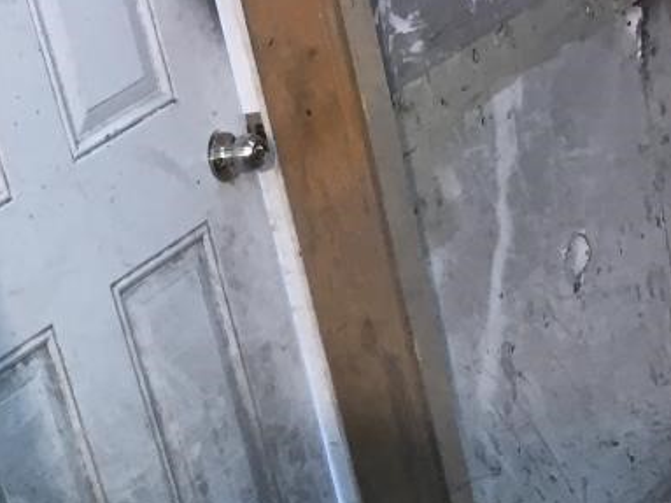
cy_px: 820
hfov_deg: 19.5
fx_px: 1880
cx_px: -32
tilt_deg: -26.5
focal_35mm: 97
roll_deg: +21.3
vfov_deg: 14.0
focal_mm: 4.15
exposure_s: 1/30
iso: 32
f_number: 2.2
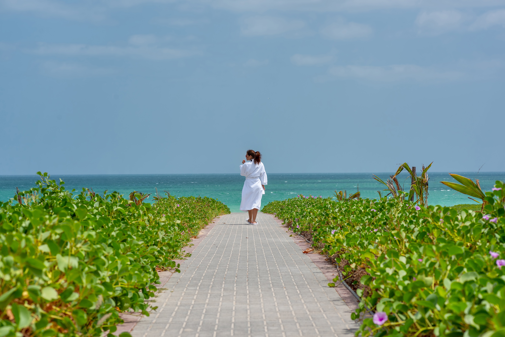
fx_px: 1403
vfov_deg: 13.7
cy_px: 168
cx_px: 252
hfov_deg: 20.4
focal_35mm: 100
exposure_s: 1/800
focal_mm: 100
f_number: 8
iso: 125
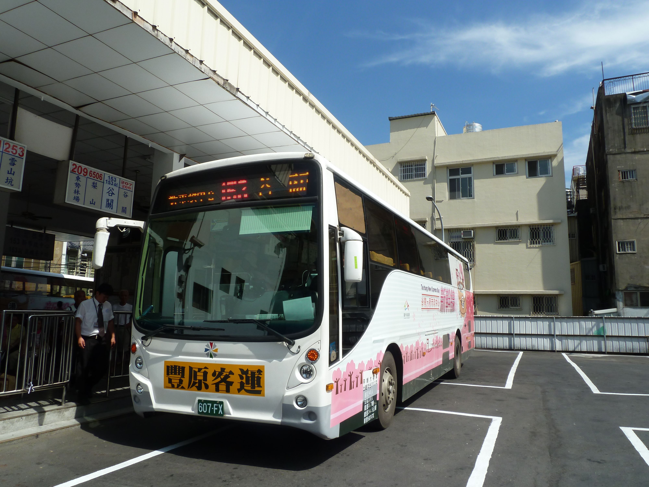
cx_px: 324
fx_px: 469
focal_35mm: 25
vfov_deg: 54.9
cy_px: 244
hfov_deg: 69.4
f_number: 5
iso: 80
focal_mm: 4.1
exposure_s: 1/400
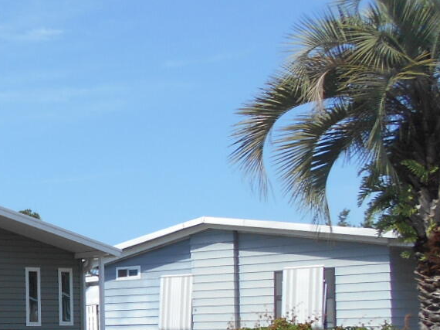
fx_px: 928
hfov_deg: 23.8
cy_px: 320
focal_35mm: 73
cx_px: -120
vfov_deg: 19.6
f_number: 3.2
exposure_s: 1/1000
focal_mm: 4.6
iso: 80
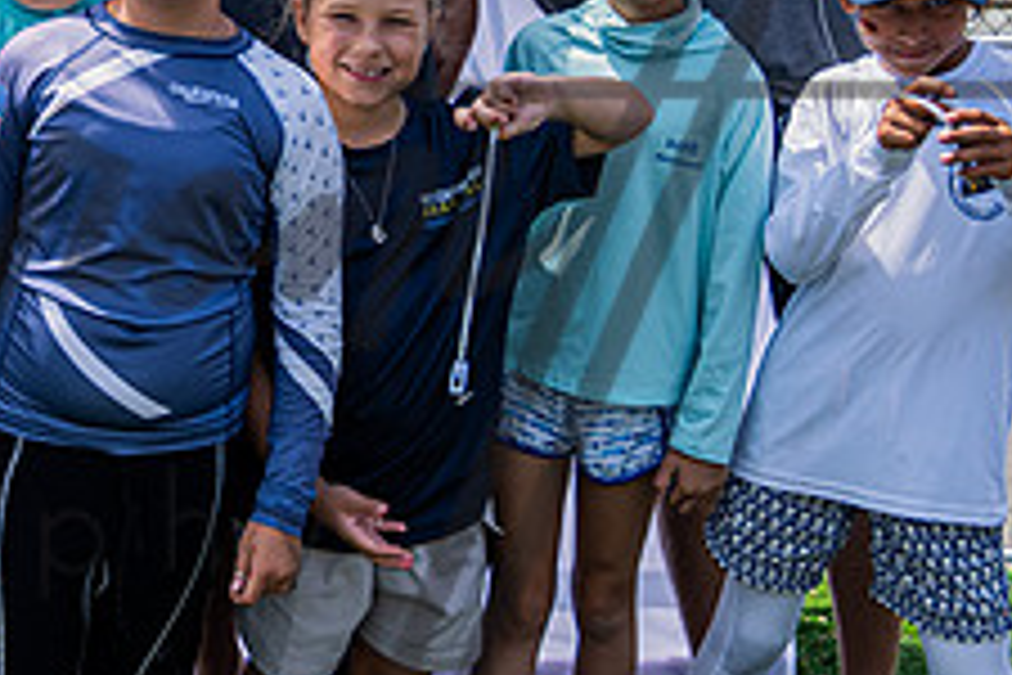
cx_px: 130
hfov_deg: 18.0
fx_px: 3148
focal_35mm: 112
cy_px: 98
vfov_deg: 12.2
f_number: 4.8
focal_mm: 39
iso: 320
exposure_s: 1/1250
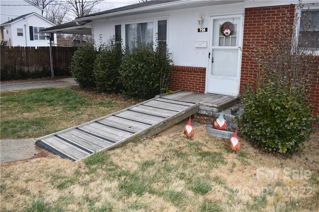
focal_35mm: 27
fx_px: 239
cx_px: 160
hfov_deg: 67.4
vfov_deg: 47.9
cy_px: 106
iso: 200
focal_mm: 18
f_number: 5.6
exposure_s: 1/125
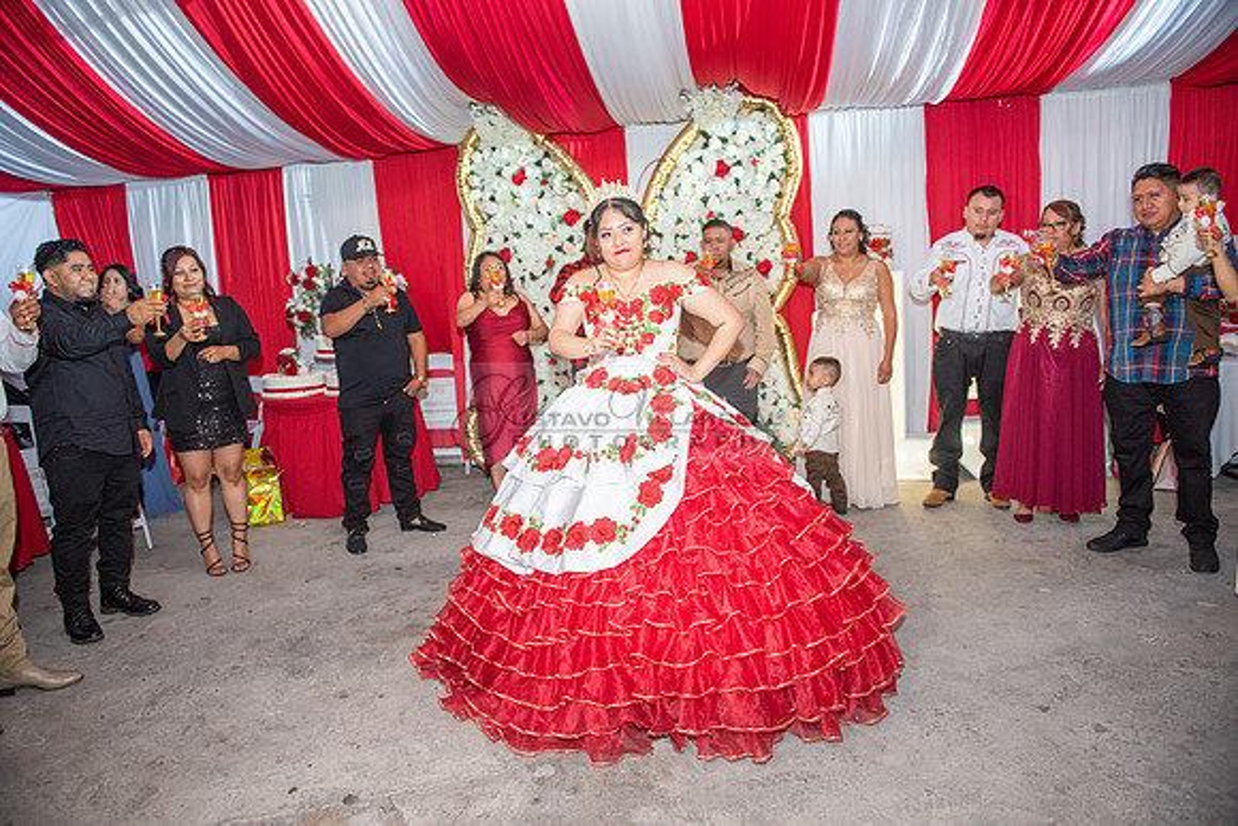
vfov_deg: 53.2
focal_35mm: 24
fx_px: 825
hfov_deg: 73.7
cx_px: 619
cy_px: 413
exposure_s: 1/160
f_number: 3.2
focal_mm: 24
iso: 800
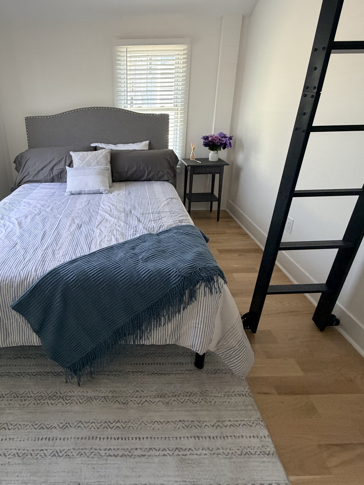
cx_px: 127
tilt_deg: -18.9
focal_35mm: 20
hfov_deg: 64.6
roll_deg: +1.0
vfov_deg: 81.1
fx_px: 280
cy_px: 203
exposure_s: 1/121
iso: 320
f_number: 2.2
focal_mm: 2.22
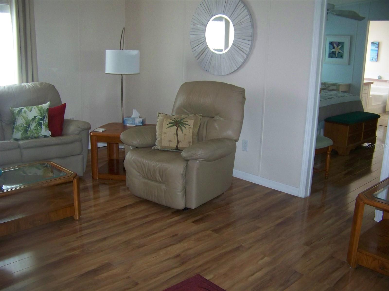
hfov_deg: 51.4
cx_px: 194
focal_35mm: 36
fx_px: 405
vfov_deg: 39.7
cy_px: 146
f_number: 2.8
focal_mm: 5.85
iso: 200
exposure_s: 1/30
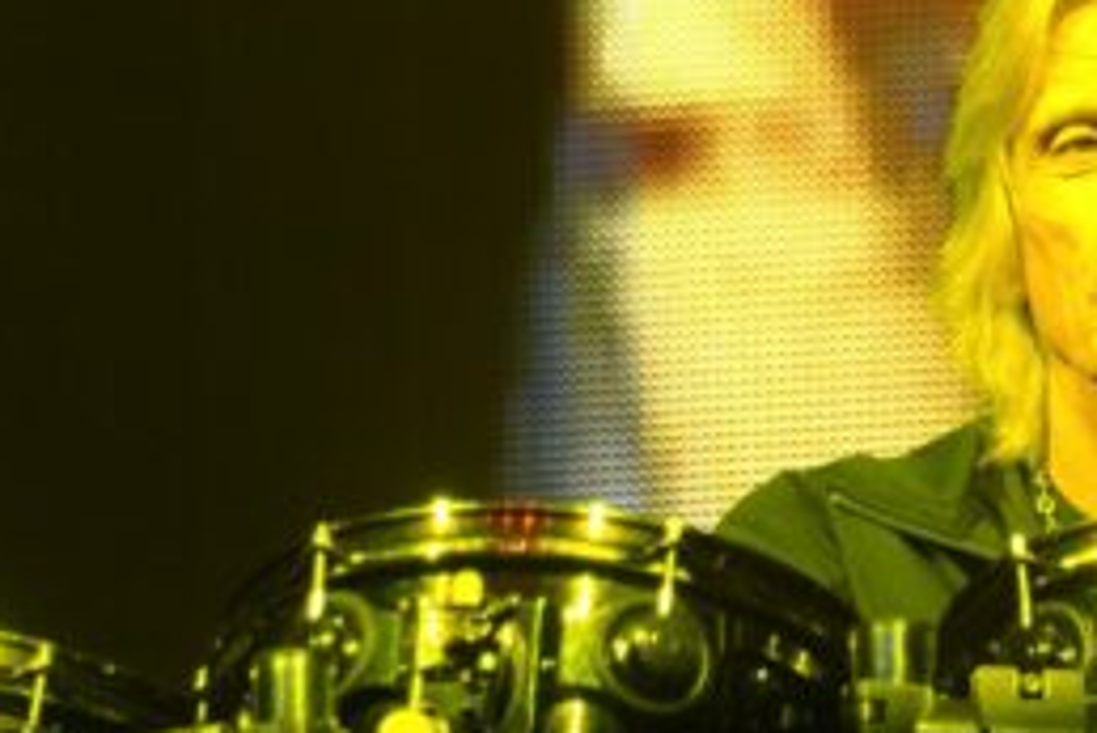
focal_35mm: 968
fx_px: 29512
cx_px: 792
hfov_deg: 2.1
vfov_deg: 1.4
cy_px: -182
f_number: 6.3
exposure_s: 1/400
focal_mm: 218
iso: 5000
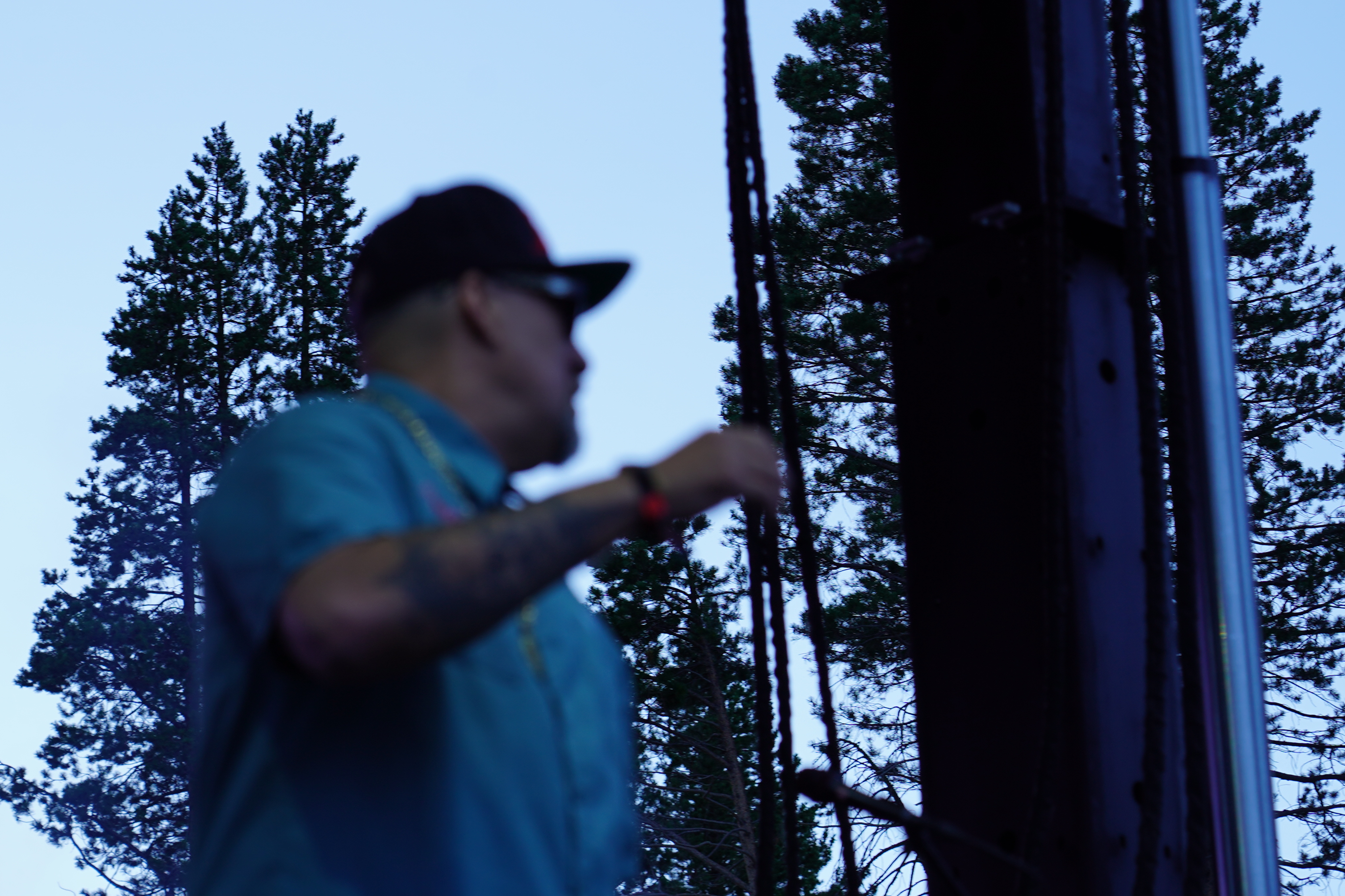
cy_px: 378
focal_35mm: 154
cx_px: 562
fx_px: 5753
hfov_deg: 13.3
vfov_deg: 8.9
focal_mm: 105
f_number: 5.6
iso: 100
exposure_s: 1/160
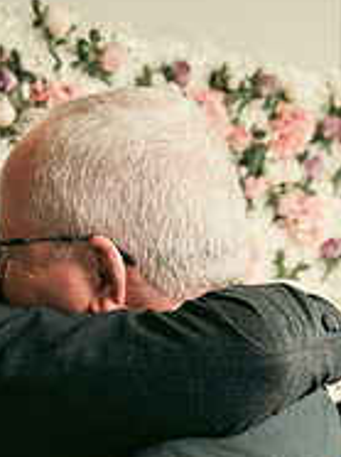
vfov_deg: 22.4
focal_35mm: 84
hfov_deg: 17.5
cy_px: 458
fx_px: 1106
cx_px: 132
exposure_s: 1/160
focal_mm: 28
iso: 1000
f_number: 3.5
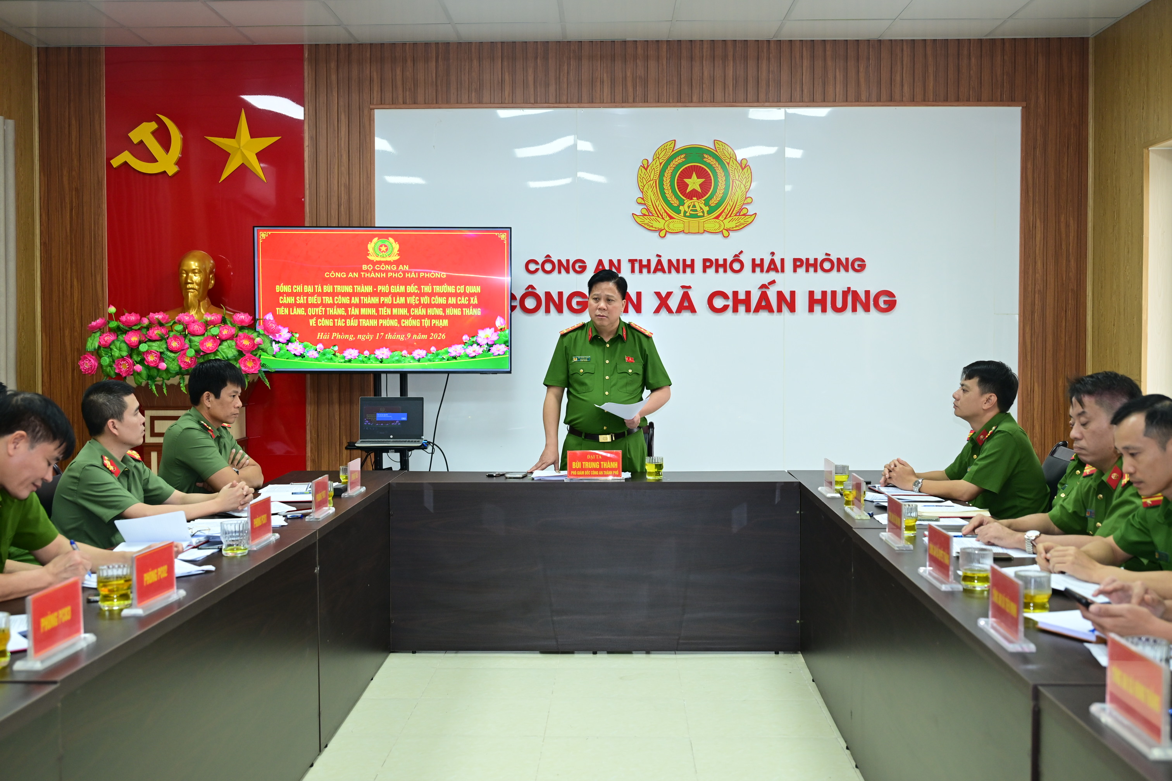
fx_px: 1367
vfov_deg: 31.9
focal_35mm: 42
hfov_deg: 46.4
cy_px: 390
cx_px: 586
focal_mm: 42
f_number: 4
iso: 1250
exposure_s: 1/160
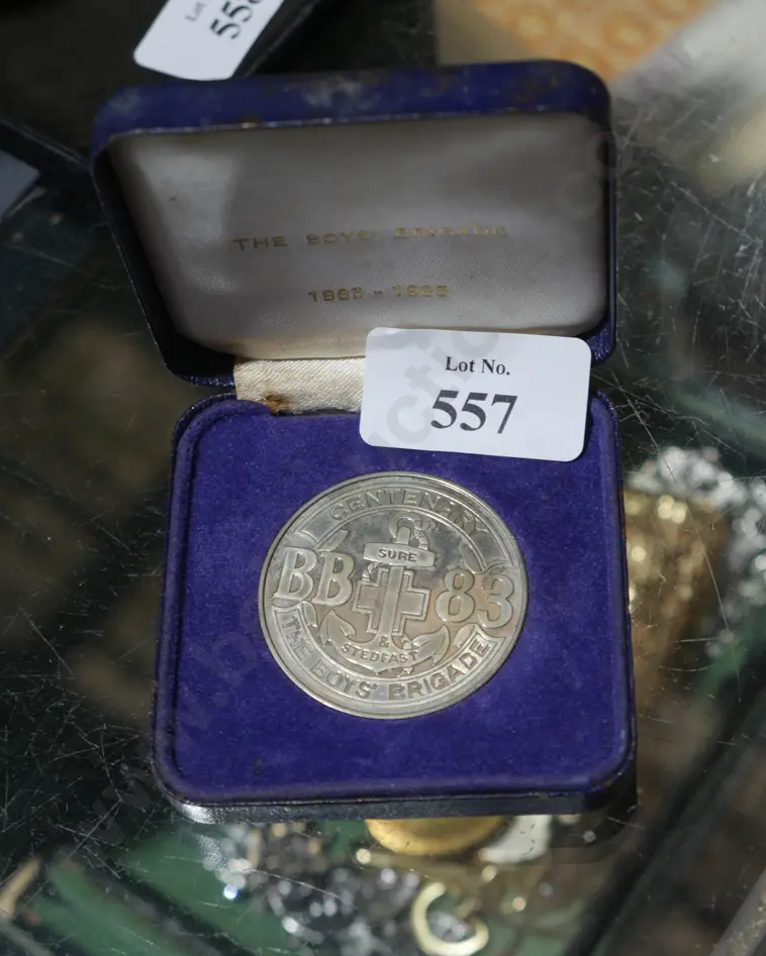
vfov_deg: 25.1
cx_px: 384
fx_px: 2153
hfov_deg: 20.2
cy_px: 453
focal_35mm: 76
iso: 500
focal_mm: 36
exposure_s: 1/80
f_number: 5.5
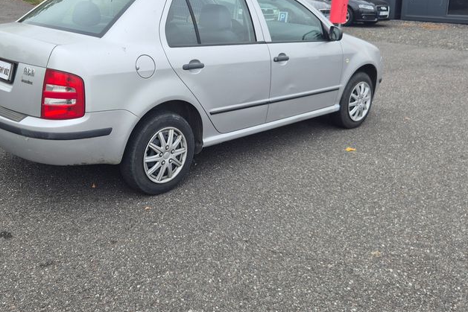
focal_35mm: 39
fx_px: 507
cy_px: 104
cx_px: 165
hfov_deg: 48.9
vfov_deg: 33.9
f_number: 1.8
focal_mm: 5.4
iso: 25
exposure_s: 1/255
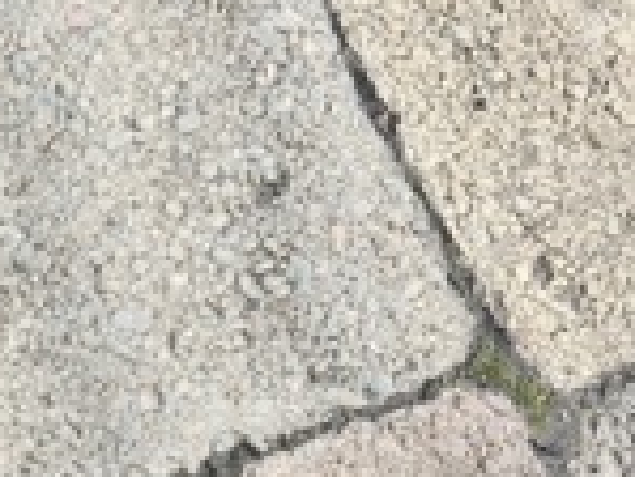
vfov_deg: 14.2
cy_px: 652
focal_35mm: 99
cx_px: -695
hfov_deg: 15.3
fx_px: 1818
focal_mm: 6.3
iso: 64
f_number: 1.7
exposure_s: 1/182
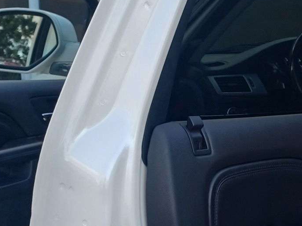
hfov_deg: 19.3
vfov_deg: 15.6
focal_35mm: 93
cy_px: 218
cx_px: 408
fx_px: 811
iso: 64
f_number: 1.8
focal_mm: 4.6
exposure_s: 1/100
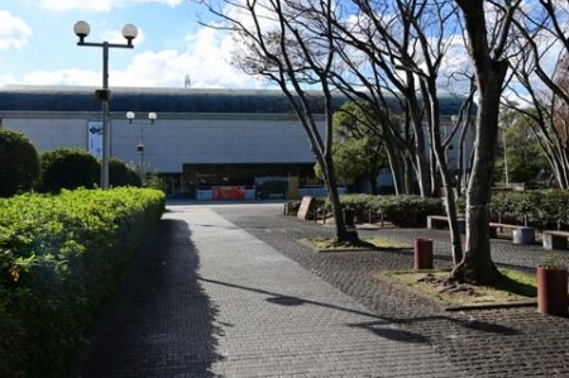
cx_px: 262
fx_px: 505
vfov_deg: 40.9
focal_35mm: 32
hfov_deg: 58.7
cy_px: 159
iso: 100
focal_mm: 24
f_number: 9
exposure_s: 1/200
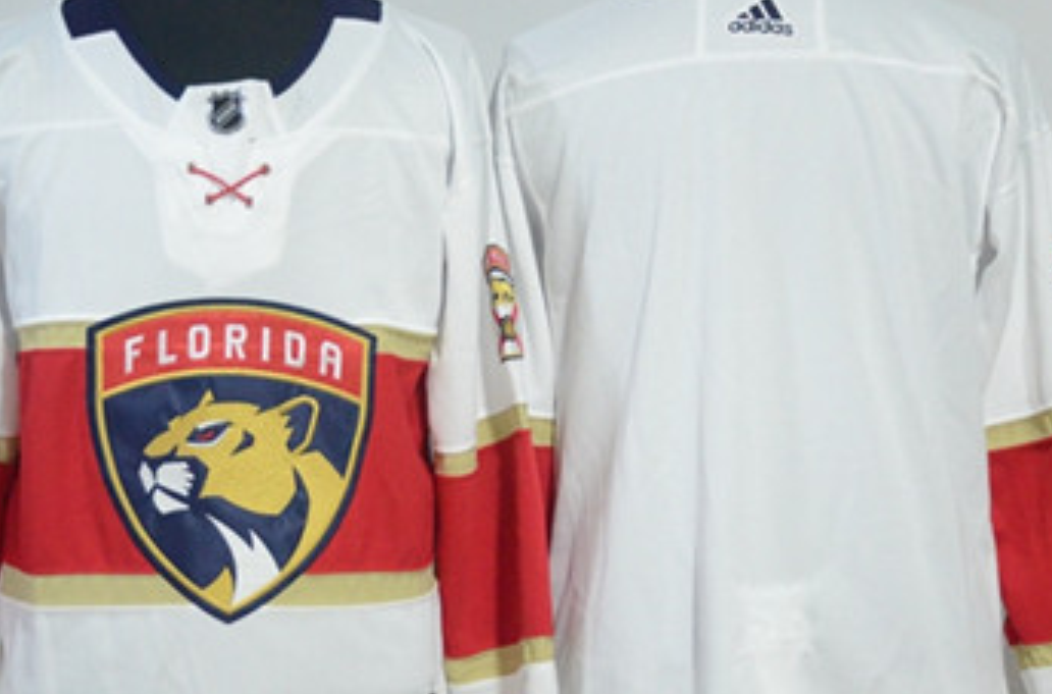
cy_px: 371
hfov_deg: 18.6
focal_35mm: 110
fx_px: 3204
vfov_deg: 12.4
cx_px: 474
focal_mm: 42
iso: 4000
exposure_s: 1/40
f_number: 4.5
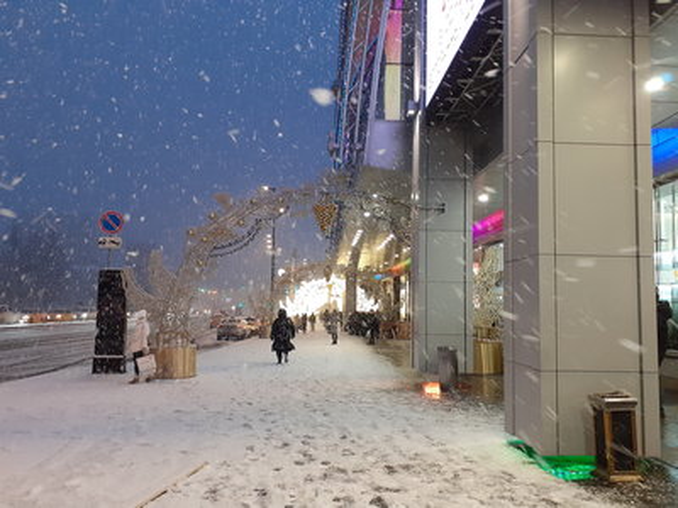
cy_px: 254
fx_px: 529
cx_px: 339
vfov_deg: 51.4
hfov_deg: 65.3
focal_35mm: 27
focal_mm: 3.6
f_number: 1.9
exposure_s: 1/50
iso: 125
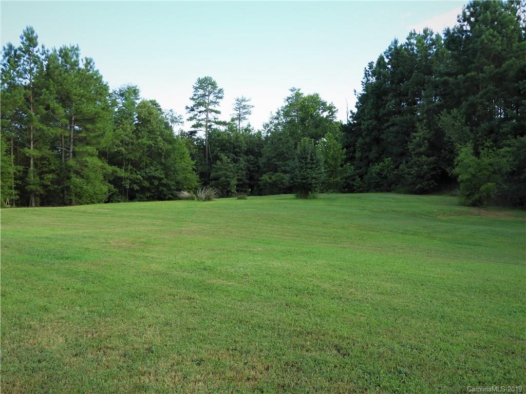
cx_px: 263
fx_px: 532
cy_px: 197
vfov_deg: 40.7
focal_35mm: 35
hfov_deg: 52.6
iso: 100
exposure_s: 1/200
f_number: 3.8
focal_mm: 6.3
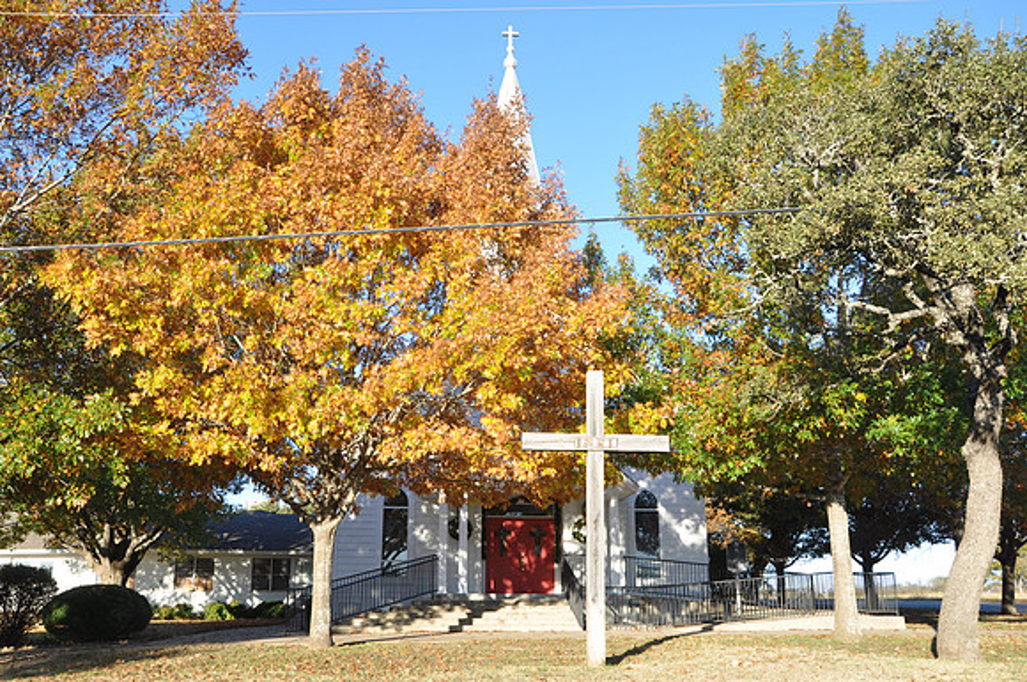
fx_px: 1026
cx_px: 514
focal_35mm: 36
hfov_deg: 53.2
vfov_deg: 36.8
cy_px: 341
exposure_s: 1/80
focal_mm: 24
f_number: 9
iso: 200
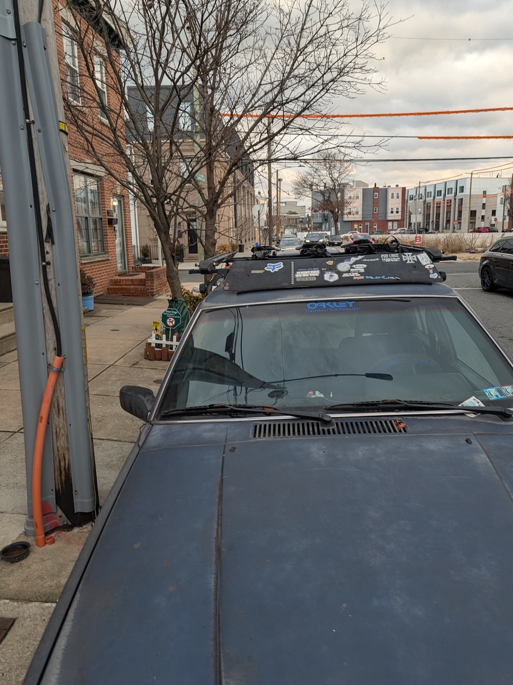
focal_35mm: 25
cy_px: 339
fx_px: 494
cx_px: 265
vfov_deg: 69.4
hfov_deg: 54.9
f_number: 1.68
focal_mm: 6.9
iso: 36
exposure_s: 1/249
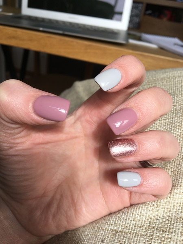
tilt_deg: -28.7
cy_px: 122
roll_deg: -9.1
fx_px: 204
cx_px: 92
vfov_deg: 61.7
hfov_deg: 48.2
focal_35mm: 29
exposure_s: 1/322
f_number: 2.2
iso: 25
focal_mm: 4.15
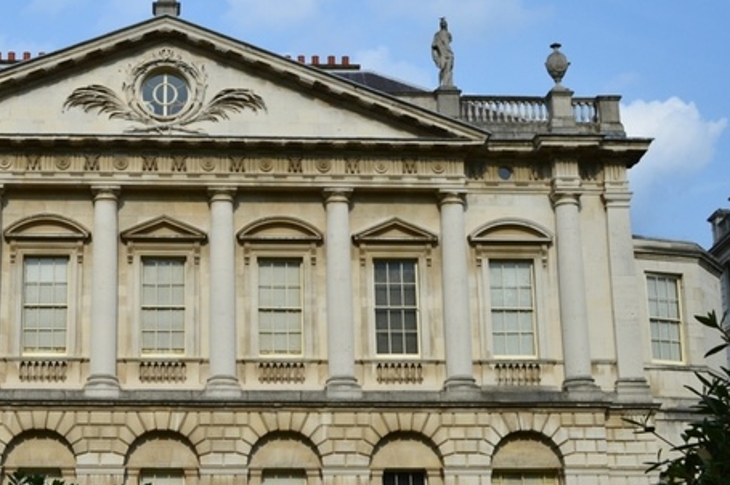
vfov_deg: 19.5
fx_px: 1413
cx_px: 207
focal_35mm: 70
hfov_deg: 28.6
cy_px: 247
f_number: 11
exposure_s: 1/500
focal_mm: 29
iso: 220
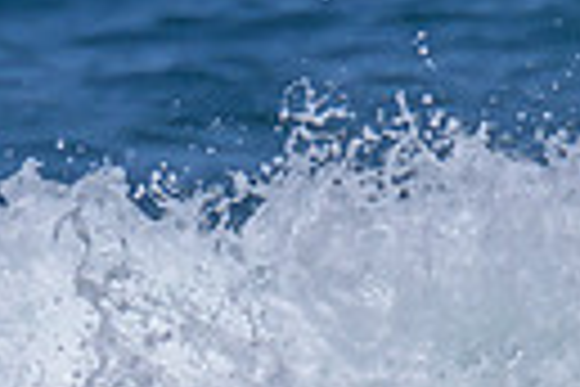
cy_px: 205
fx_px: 77021
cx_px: -365
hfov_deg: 0.4
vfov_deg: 0.3
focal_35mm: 4781
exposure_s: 1/2000
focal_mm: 800
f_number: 11
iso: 640
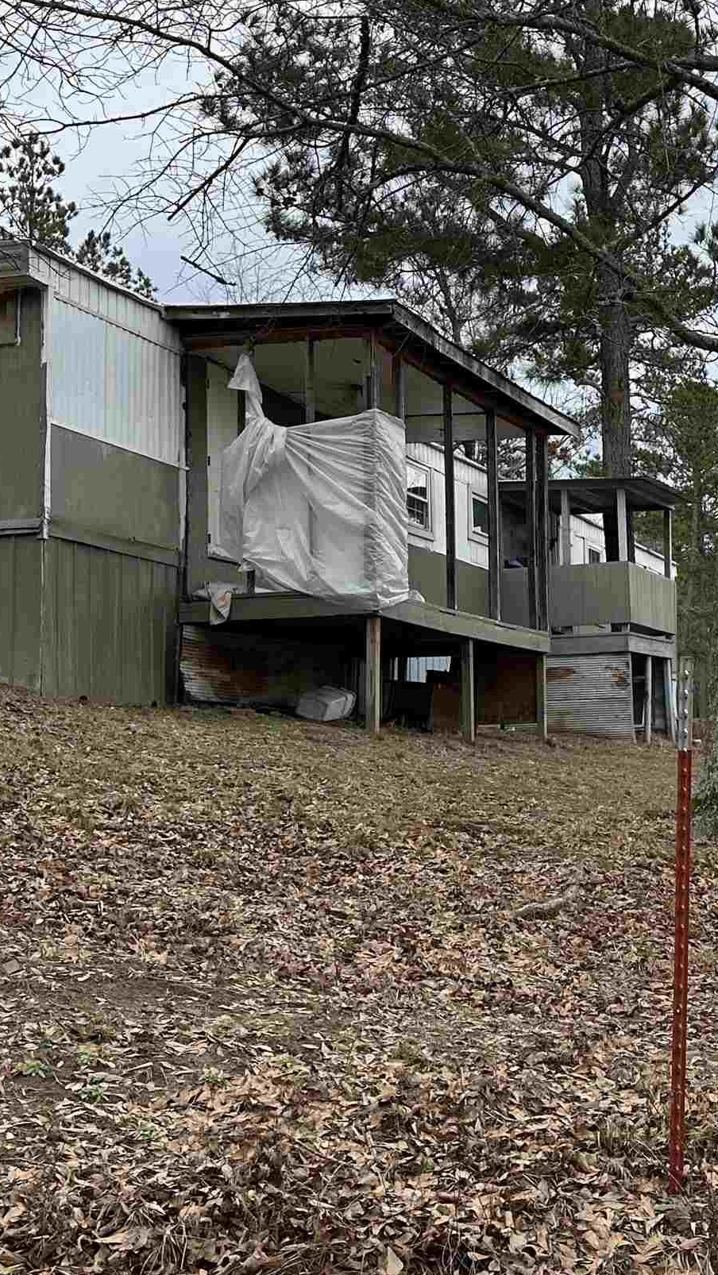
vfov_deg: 41.3
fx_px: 1691
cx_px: 802
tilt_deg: +7.6
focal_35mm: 50
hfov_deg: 22.5
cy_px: 568
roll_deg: +2.6
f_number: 1.78
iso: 80
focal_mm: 6.86
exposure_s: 1/1131
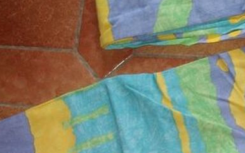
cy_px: 88
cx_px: 288
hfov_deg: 17.1
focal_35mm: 117
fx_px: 782
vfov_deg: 11.2
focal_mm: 5.7
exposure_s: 1/40
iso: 125
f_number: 2.9
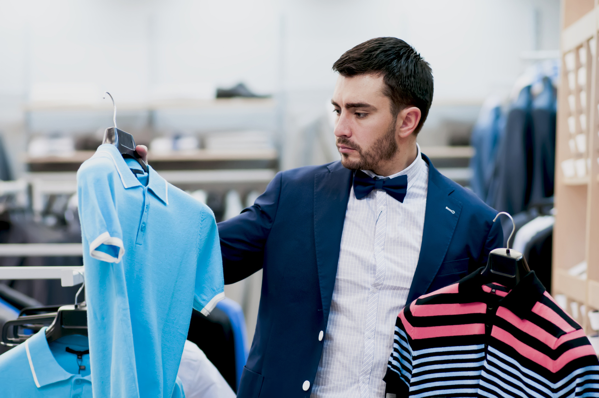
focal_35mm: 128
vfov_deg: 10.7
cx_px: 300
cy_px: 199
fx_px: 2119
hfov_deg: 16.1
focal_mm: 85
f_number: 2.2
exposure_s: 1/125
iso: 640
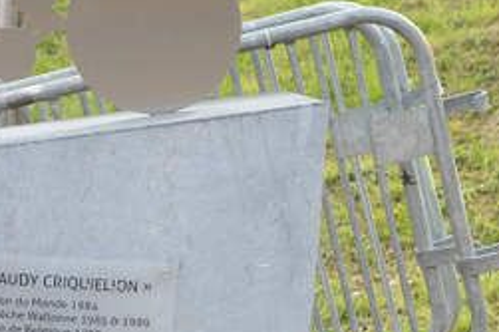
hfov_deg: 15.2
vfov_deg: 10.2
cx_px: 83
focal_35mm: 134
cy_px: 191
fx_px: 1856
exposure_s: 1/1000
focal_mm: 42
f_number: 3.5
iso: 400
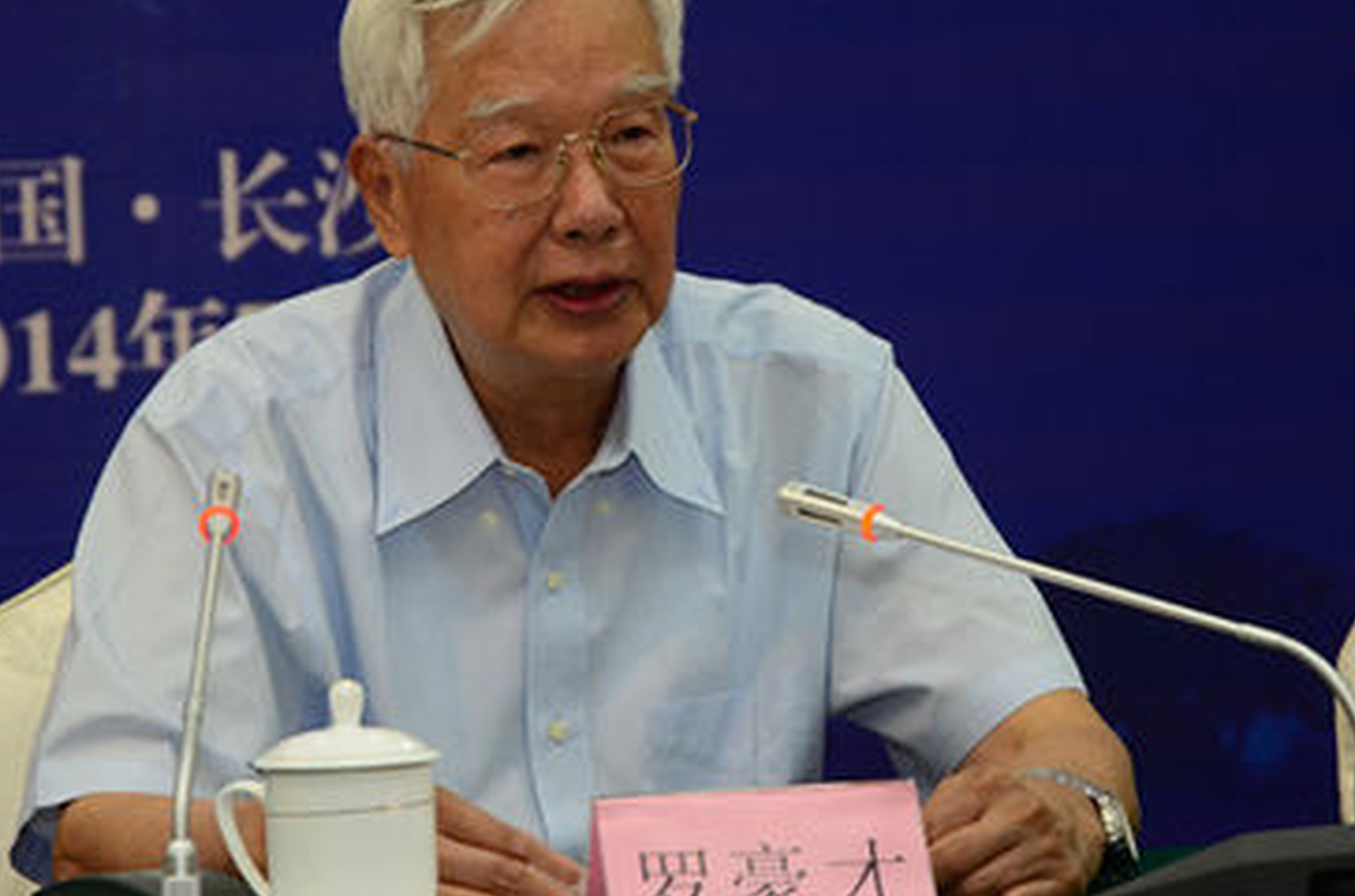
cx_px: 586
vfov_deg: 7.2
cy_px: 364
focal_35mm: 190
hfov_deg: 10.9
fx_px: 7133
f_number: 5.6
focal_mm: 92
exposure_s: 1/40
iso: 800
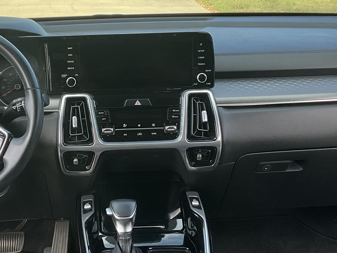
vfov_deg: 22.2
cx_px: 126
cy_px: 112
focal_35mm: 66
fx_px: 643
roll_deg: +0.2
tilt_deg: -14.6
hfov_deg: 29.3
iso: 25
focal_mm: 3
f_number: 1.8
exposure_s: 1/122
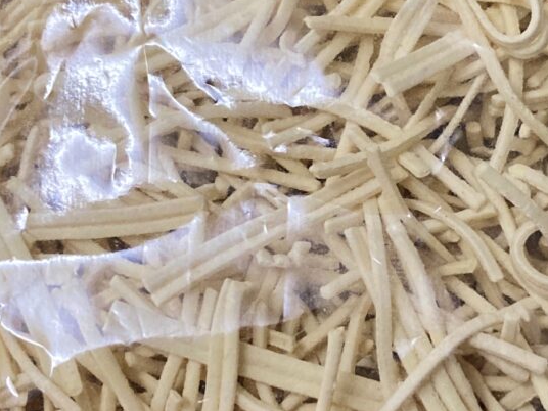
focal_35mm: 38
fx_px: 602
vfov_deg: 37.7
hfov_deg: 48.9
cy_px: 218
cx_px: 305
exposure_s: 1/33
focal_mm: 3.99
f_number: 1.8
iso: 320
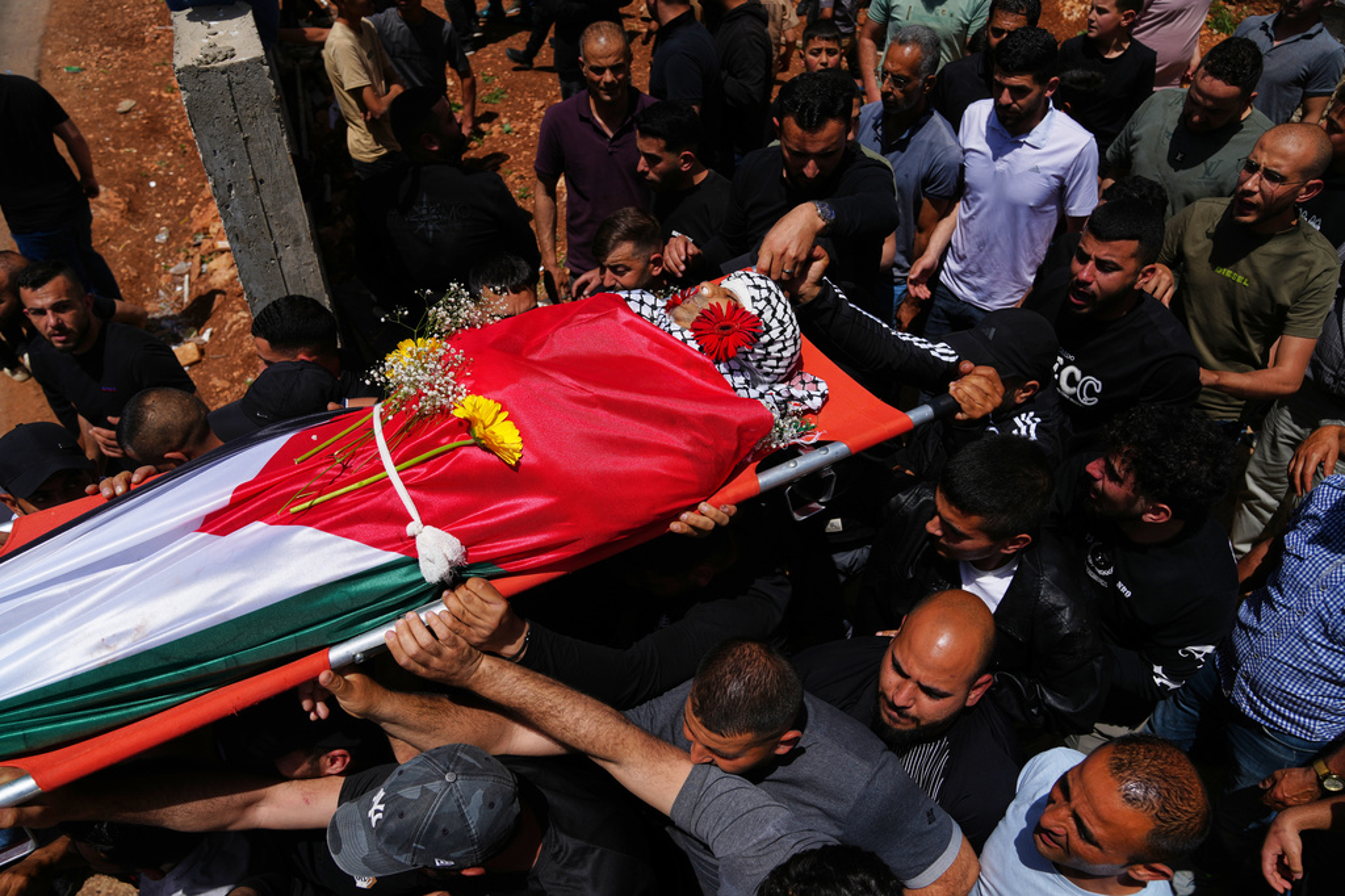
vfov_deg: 53.1
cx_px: 672
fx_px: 896
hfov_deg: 73.8
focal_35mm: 24
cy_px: 448
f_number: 4
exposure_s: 1/3200
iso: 100
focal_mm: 24
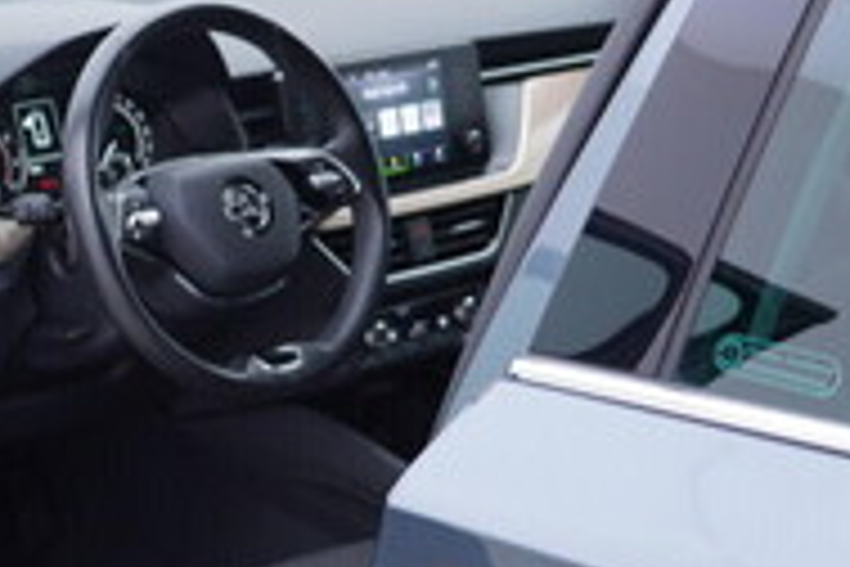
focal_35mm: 105
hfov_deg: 18.8
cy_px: 439
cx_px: -63
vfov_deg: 13.0
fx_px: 2479
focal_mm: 24
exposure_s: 1/40
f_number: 3.2
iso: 125
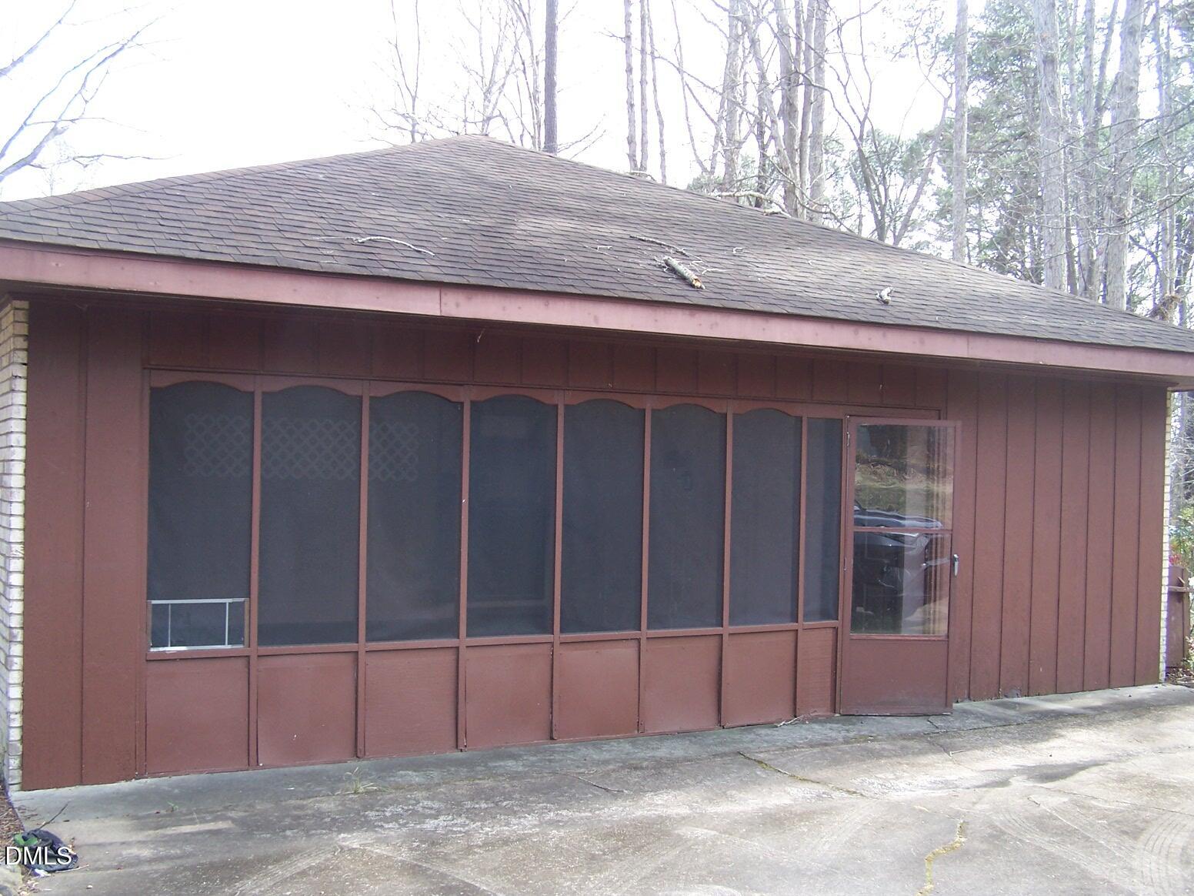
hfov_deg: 49.0
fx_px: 1311
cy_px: 448
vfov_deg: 37.7
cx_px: 597
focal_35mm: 38
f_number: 2.8
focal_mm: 6.3
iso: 80
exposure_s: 1/90
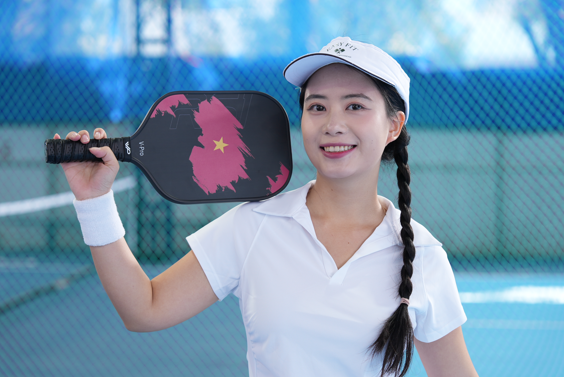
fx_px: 1082
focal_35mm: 69
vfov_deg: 19.8
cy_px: 191
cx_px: 283
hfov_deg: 29.2
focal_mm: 67
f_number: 2.8
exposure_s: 1/160
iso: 320
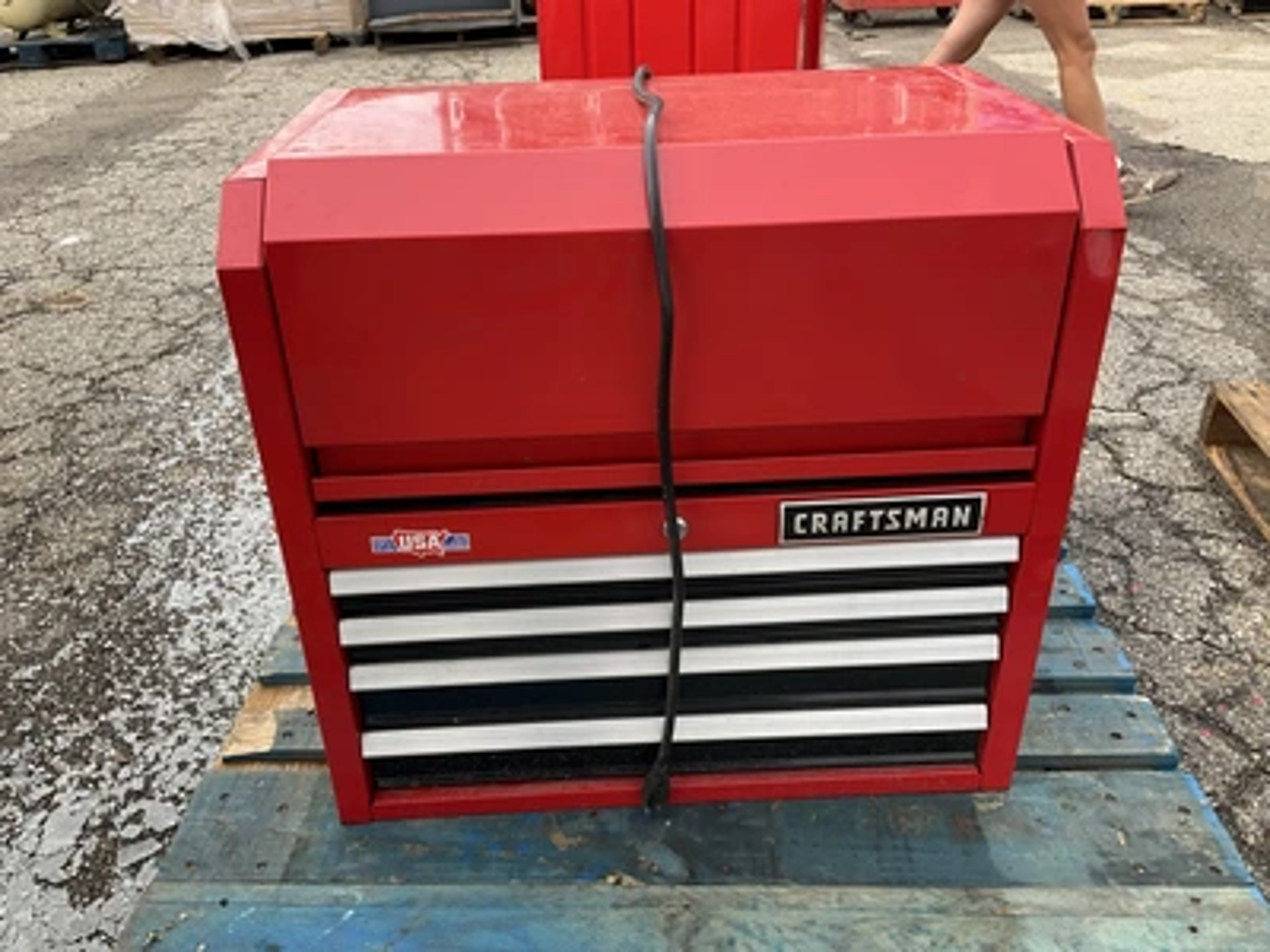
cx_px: 635
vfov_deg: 48.2
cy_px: 476
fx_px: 1064
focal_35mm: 29
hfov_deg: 61.7
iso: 32
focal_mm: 3
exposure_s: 1/122
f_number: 1.8
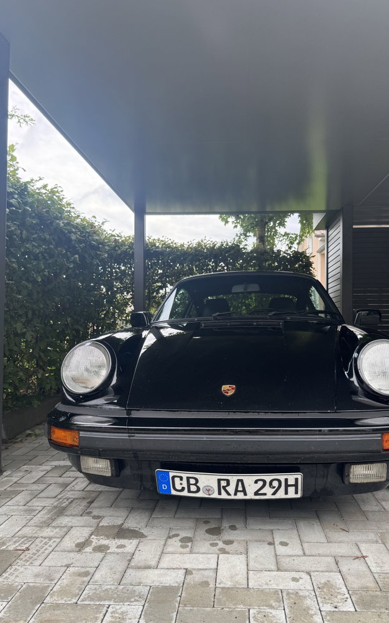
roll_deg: +0.0
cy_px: 314
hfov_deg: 47.5
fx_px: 441
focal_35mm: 26
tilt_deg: +4.4
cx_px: 215
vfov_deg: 70.4
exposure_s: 1/419
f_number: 1.78
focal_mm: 6.76
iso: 80
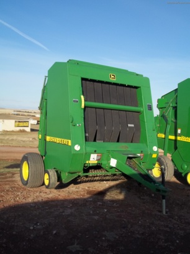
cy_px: 127
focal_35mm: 39
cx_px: 95
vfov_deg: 47.9
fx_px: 285
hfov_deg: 36.8
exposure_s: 1/80
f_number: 9.9
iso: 64
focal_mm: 7.1
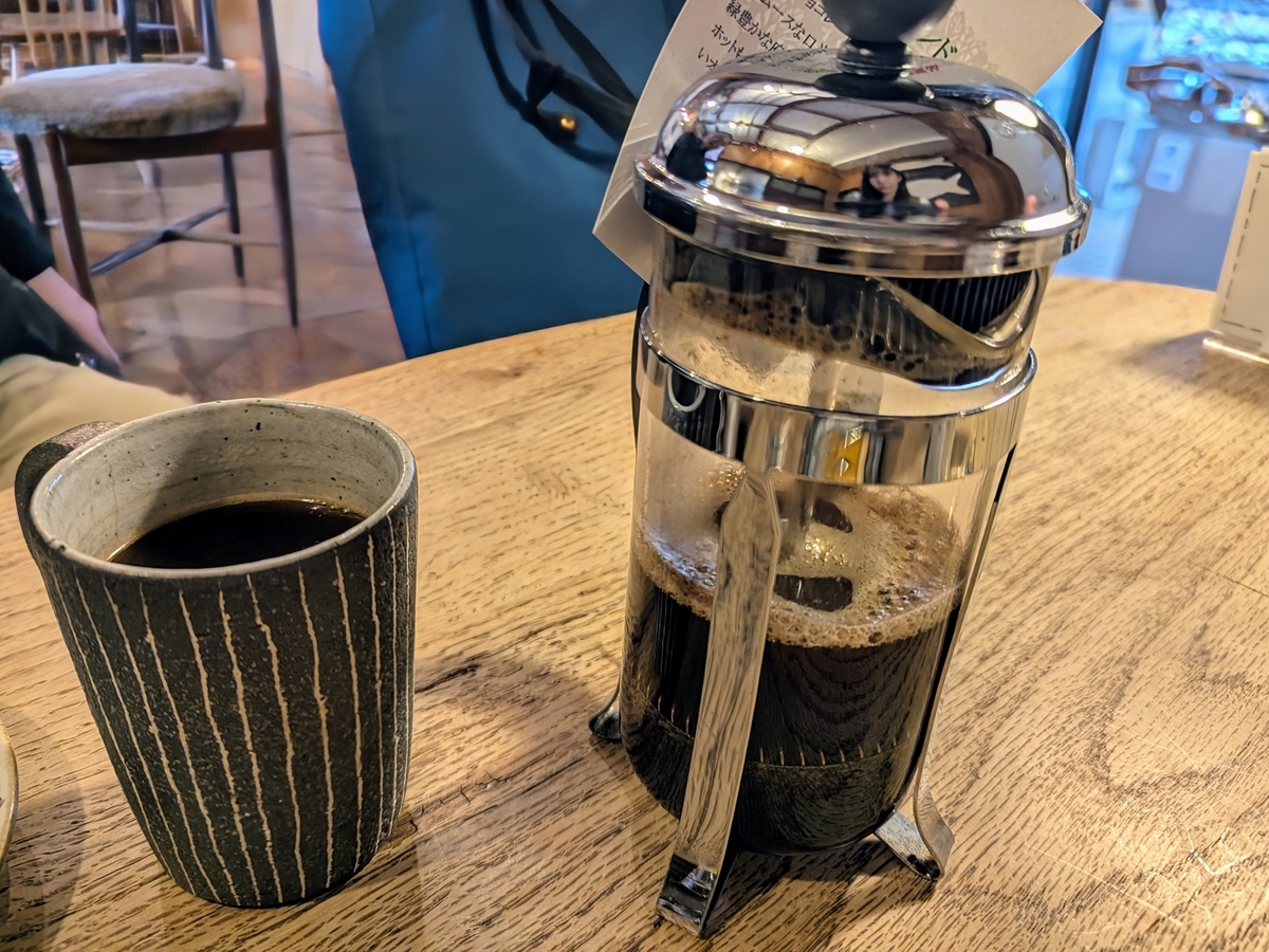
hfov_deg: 71.6
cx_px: 634
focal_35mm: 24
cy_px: 476
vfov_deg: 56.8
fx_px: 880
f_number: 1.85
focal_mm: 6.81
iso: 590
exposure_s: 1/100
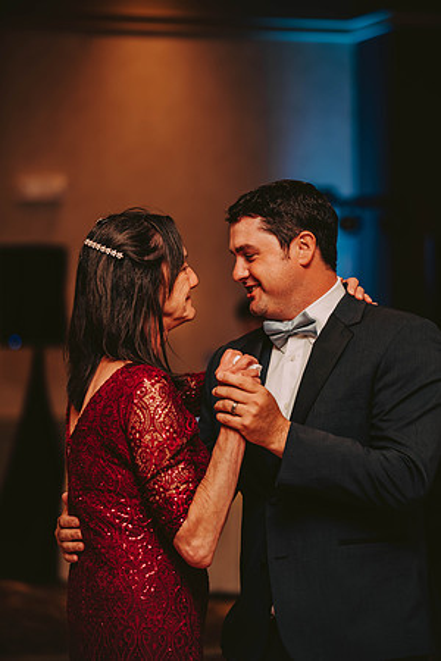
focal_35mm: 125
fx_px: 2297
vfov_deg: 16.4
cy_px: 330
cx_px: 220
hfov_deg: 11.0
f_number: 2.8
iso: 800
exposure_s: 1/60
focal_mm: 125
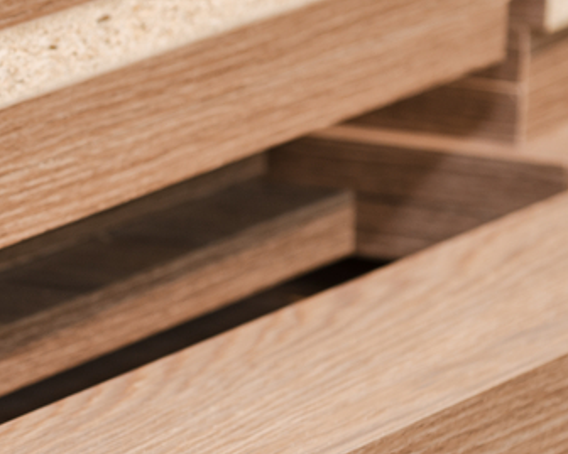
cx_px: -209
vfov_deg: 4.4
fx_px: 5976
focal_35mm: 355
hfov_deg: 5.4
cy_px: 194
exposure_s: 2
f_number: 8
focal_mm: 85
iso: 100
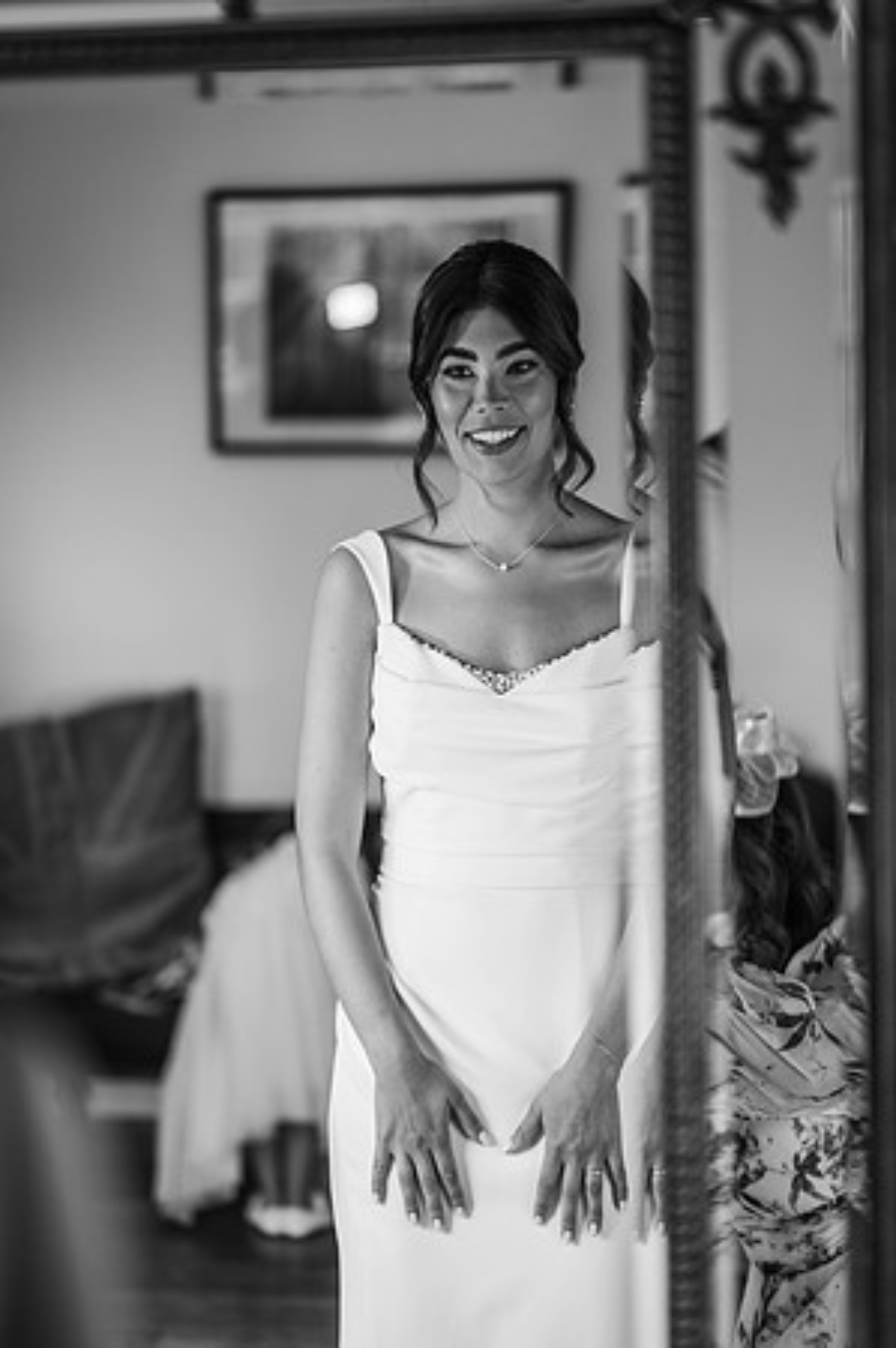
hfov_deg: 16.0
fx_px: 3180
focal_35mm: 85
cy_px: 674
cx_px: 448
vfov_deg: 23.9
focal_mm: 85
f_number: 1.8
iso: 200
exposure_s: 1/200
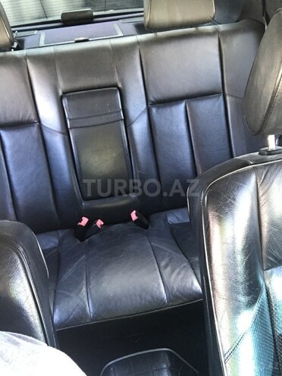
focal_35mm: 32
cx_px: 141
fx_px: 348
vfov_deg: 56.8
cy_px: 188
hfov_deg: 44.2
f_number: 2.2
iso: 200
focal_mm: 2.87
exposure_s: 1/33
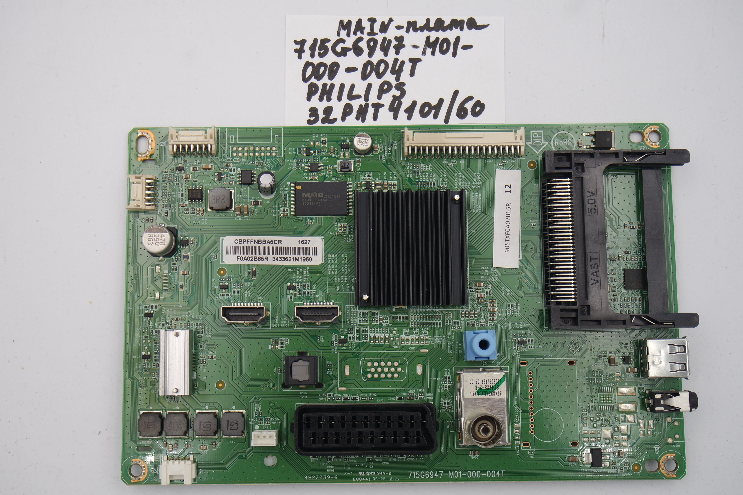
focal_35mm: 45
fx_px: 929
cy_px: 248
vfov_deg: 29.9
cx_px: 372
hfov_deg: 43.6
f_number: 4.5
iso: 160
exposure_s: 1/100
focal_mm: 17
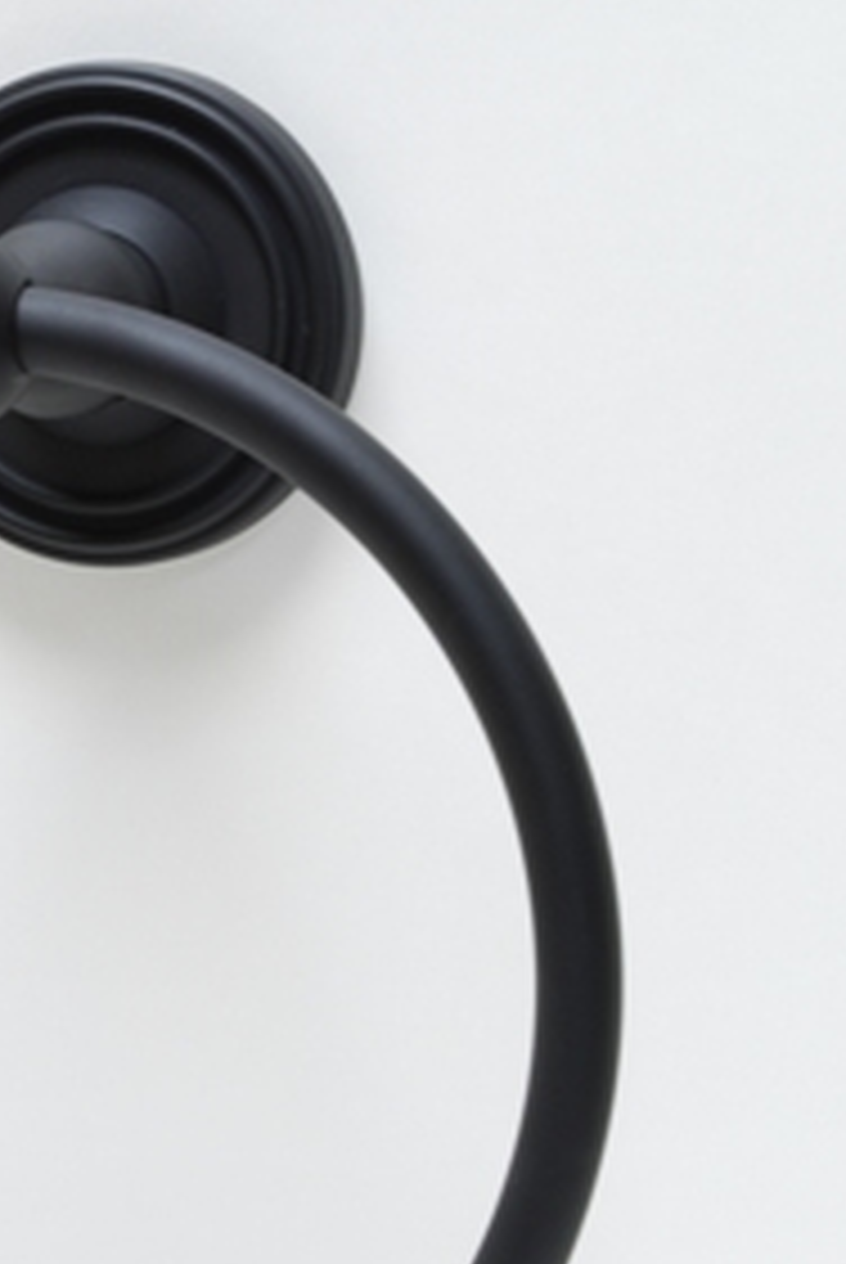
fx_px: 6615
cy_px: 535
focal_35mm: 188
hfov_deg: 7.3
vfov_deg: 10.9
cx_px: 36
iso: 100
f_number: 18
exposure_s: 2.5
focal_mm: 55
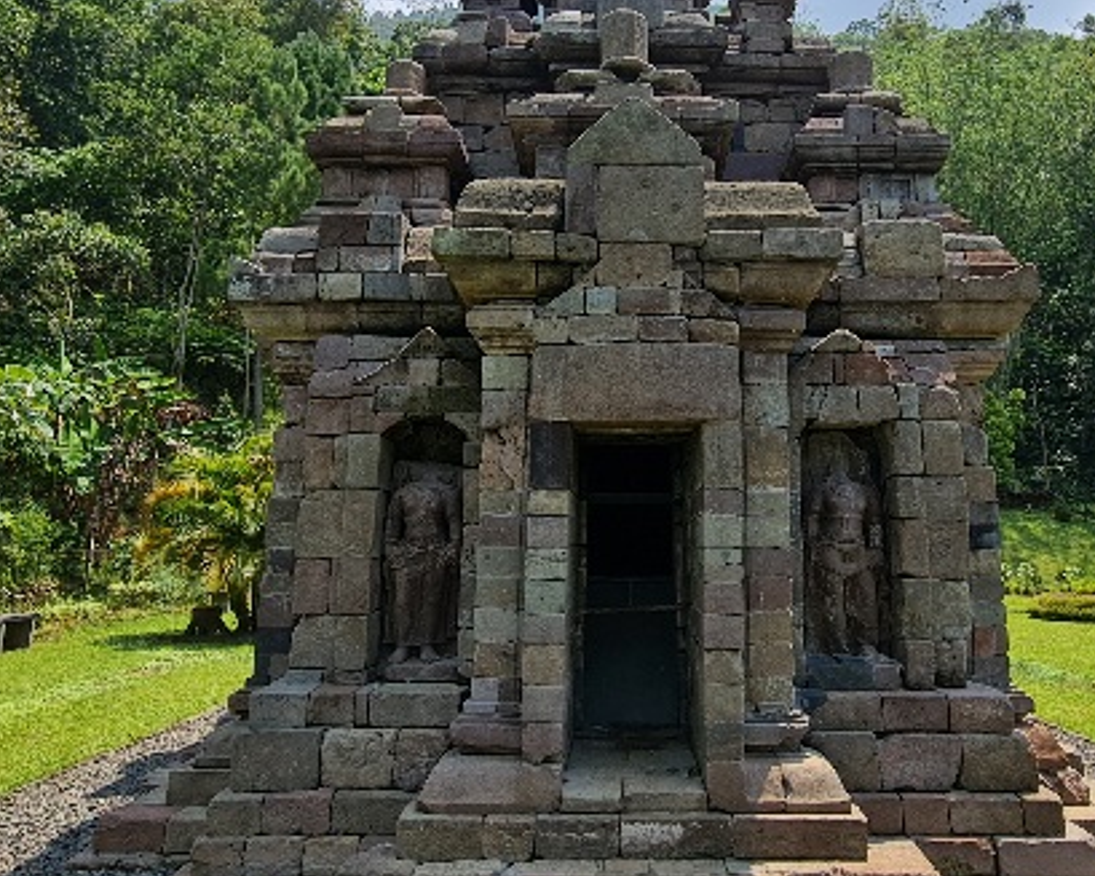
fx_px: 810
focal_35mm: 25
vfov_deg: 56.3
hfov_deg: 67.7
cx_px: 629
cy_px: 351
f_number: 2.2
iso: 50
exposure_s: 1/2000
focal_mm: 2.2
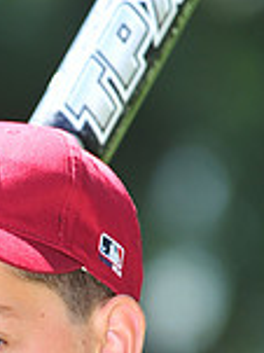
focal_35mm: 739
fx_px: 7525
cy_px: 432
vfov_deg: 2.7
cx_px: -28
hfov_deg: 2.0
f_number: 4.5
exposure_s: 1/500
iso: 200
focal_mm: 200
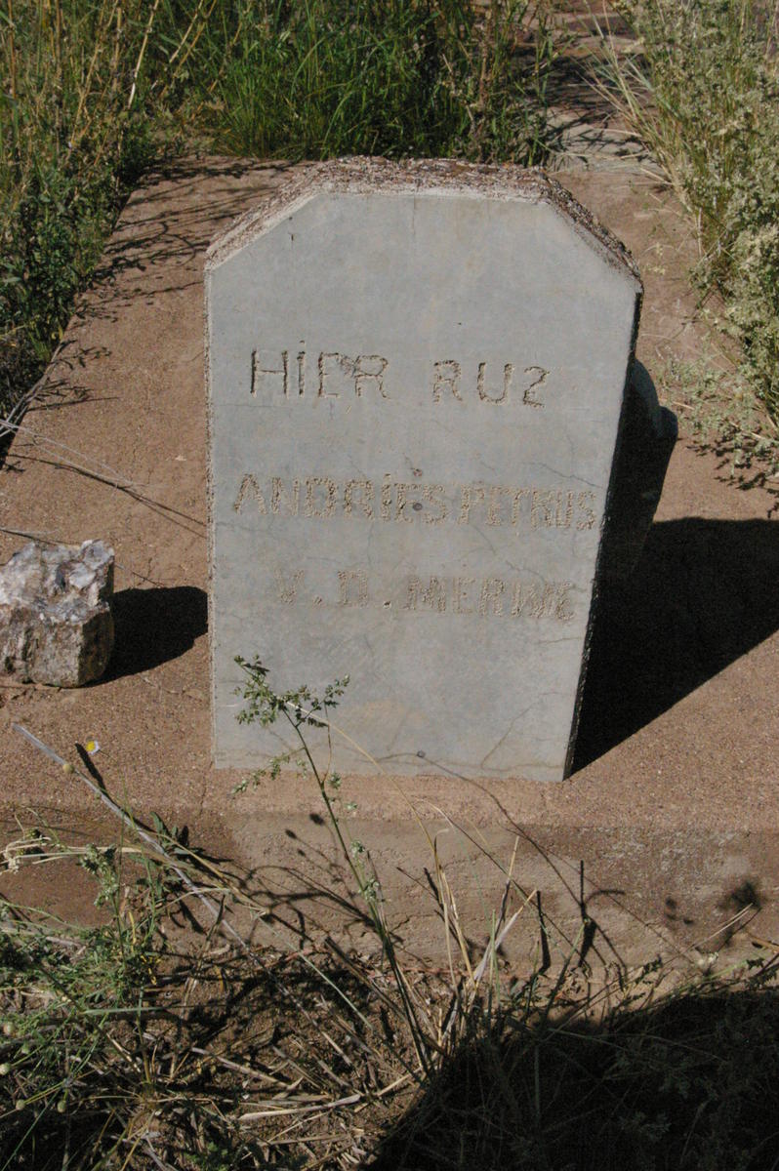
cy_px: 586
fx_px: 1512
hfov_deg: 28.9
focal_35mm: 46
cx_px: 390
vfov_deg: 42.4
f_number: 22
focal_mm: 31
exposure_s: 1/1500
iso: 3200
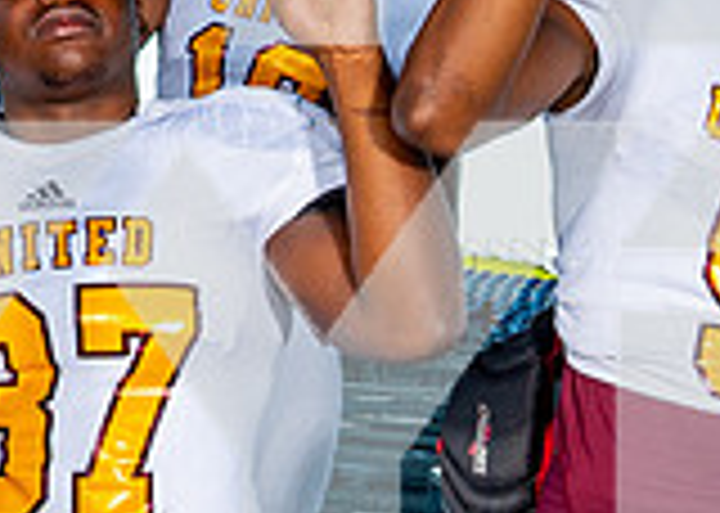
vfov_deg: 11.3
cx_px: 358
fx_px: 2533
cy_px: 609
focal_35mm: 124
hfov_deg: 16.2
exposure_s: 1/125
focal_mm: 24
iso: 125
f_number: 11
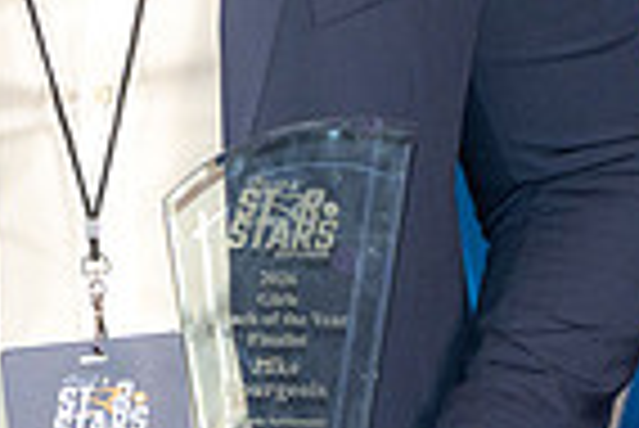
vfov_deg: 5.7
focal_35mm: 243
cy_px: 38
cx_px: -43
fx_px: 4318
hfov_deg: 8.4
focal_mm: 55
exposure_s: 1/125
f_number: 3.5
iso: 320
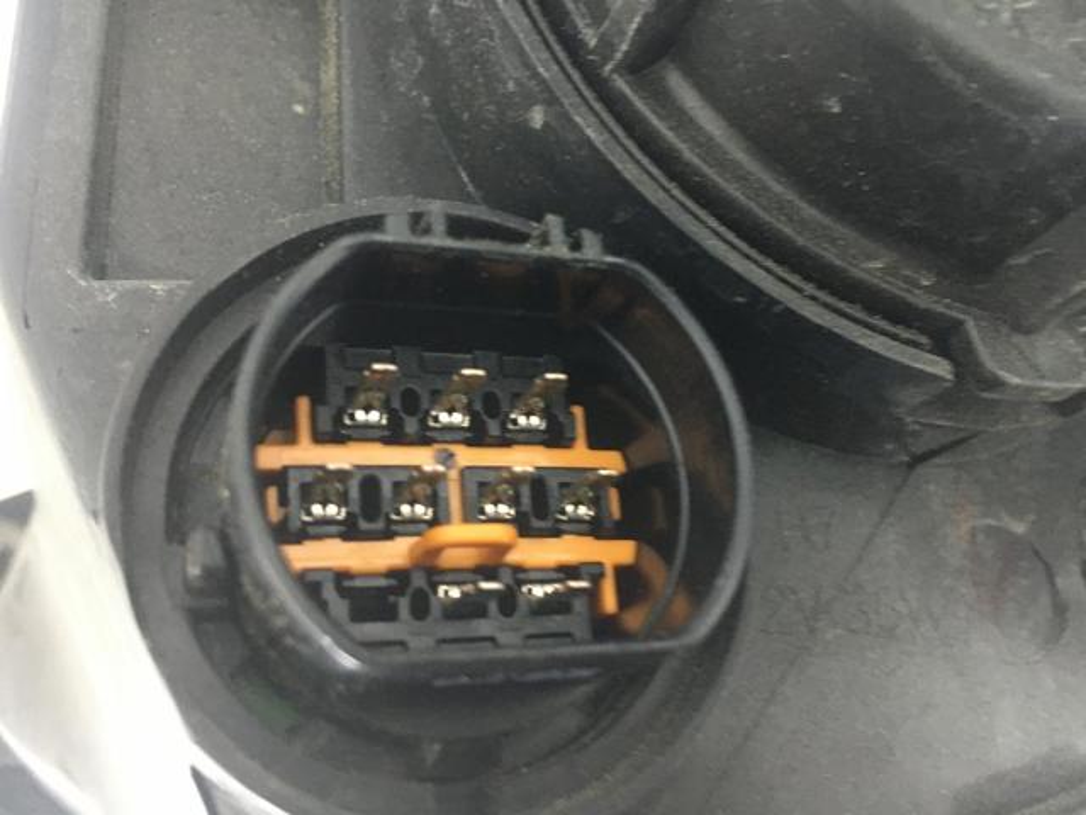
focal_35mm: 29
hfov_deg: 61.7
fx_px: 910
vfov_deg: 48.2
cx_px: 543
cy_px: 408
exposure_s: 1/25
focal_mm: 4.15
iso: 200
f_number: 2.2
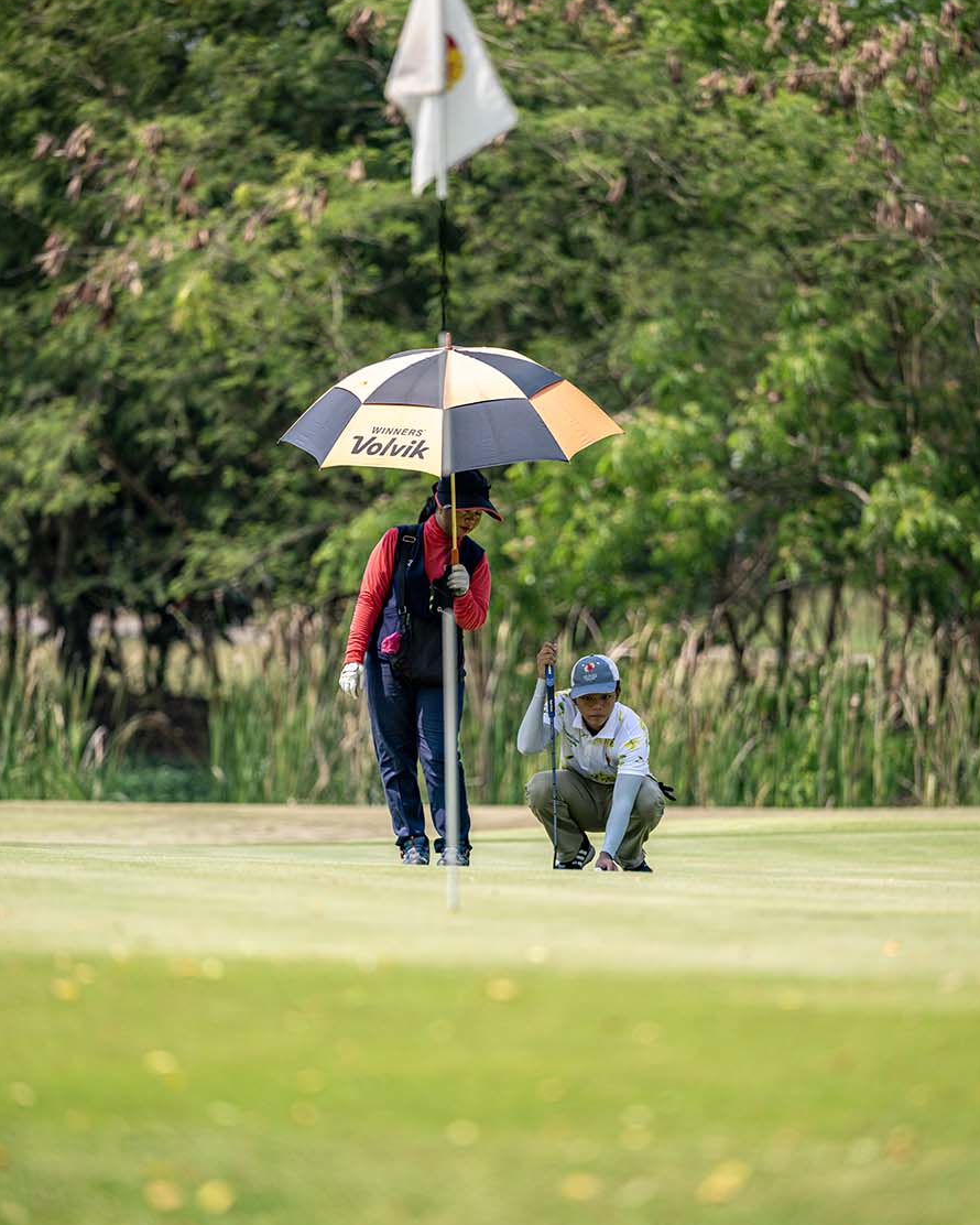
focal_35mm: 243
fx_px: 8808
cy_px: 624
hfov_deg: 6.4
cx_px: 509
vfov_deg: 8.0
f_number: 2.8
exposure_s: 1/3200
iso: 200
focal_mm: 200
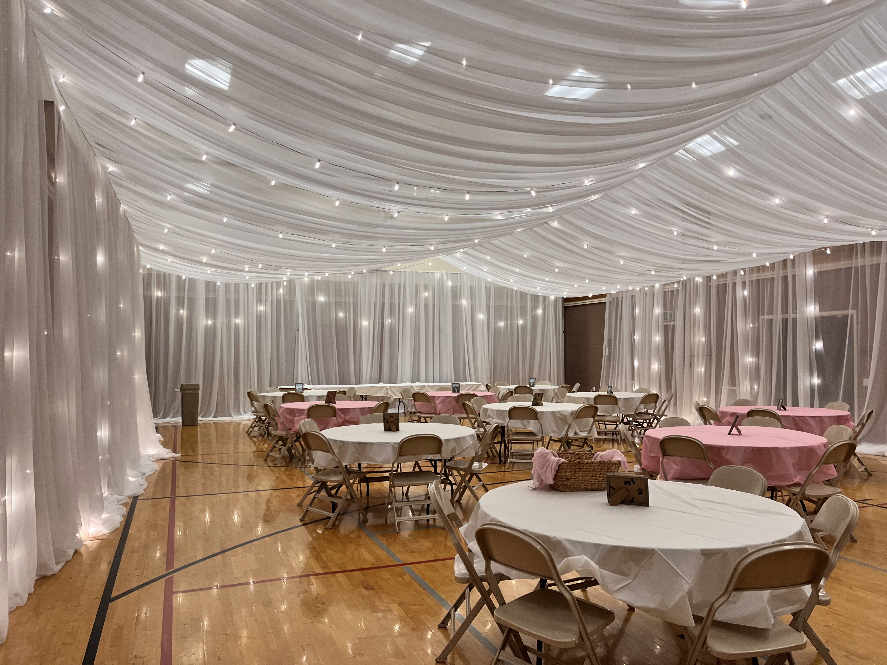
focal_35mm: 26
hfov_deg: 67.3
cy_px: 332
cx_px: 444
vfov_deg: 53.1
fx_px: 666
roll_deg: -0.8
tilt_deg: +3.6
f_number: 1.6
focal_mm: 5.1
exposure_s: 1/120
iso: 100
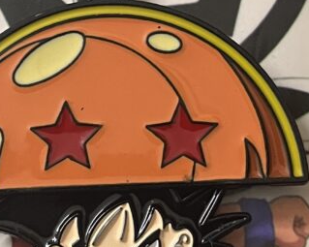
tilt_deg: -76.1
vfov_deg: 28.2
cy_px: 62
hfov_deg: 35.1
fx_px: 485
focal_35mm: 53
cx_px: 110
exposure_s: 1/33
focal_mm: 5.1
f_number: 1.6
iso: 400
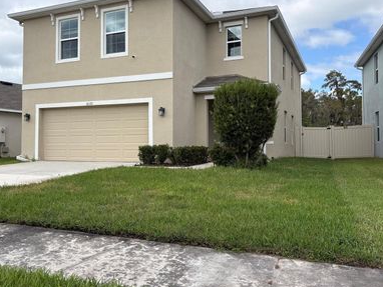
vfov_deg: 41.8
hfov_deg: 53.7
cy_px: 136
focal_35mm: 34
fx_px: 376
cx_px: 164
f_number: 1.6
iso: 50
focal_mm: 5.96
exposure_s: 1/2639
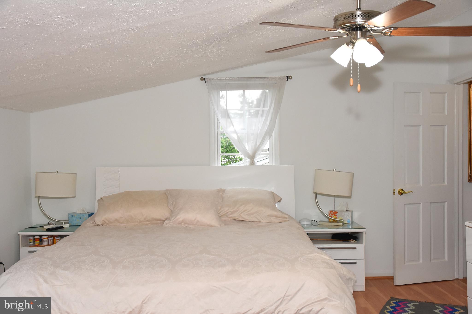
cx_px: 236
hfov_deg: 49.6
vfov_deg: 34.2
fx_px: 511
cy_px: 157
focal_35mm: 39
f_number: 5.6
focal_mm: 26
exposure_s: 1/160
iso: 1000
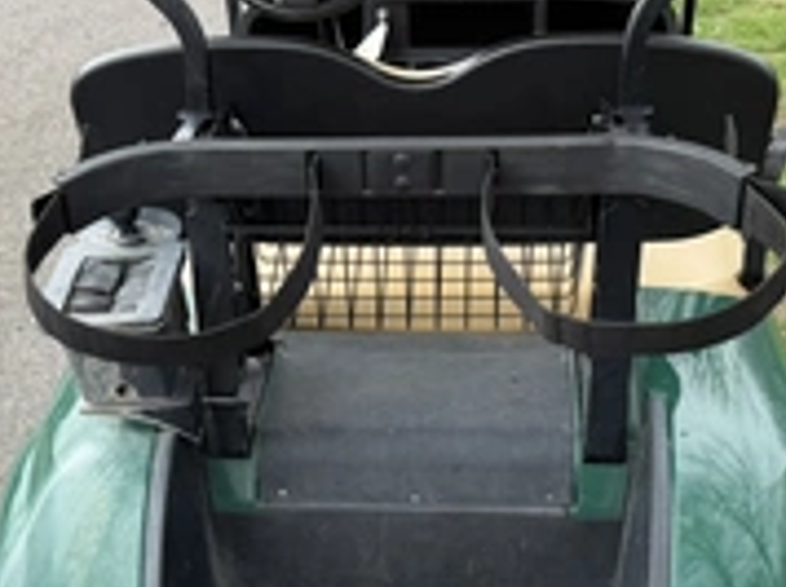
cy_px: 481
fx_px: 1224
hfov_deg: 35.6
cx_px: 389
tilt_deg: -37.2
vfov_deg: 26.4
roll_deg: -1.8
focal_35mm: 54
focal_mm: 6.76
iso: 80
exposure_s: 1/453
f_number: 1.78
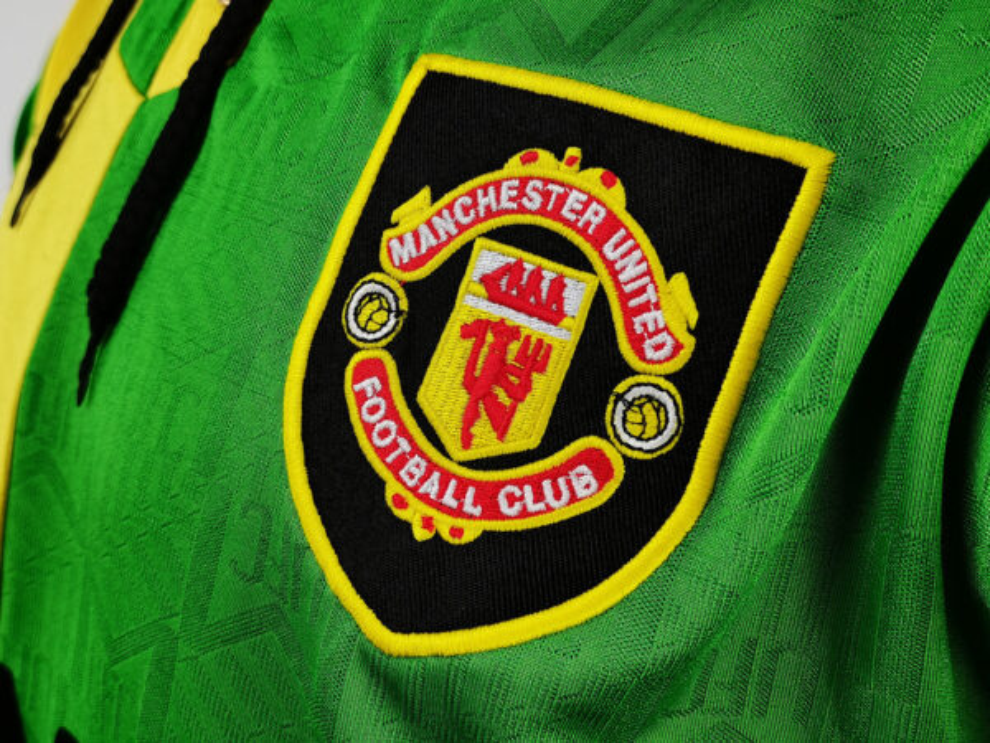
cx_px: 495
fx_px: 1258
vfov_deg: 32.9
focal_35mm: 44
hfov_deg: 42.9
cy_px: 372
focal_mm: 5.58
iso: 200
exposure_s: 1/100
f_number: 1.8
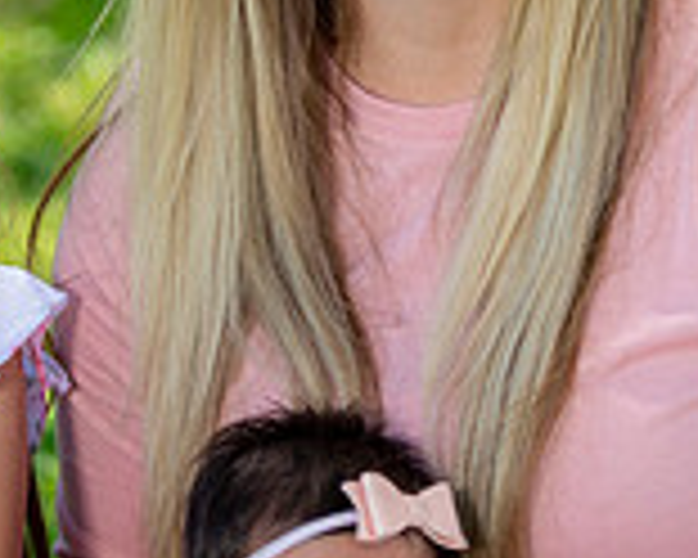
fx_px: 7602
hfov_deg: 5.3
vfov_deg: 4.2
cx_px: 410
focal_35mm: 368
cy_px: 207
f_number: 2.8
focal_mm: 105
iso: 100
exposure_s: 1/250
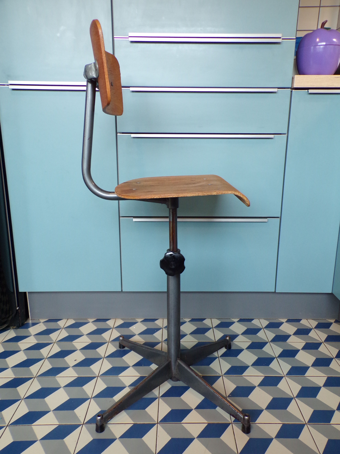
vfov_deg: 63.4
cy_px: 227
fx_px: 367
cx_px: 170
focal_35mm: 28
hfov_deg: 49.7
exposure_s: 1/18
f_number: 3.1
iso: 200
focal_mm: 5
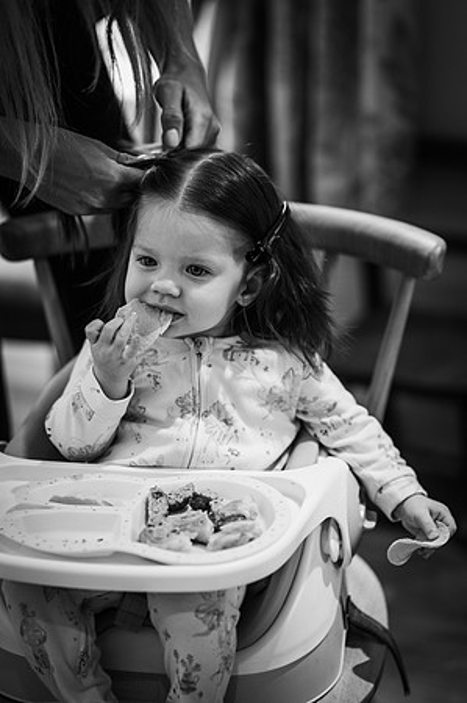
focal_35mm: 85
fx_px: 1658
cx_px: 234
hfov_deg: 16.0
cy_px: 352
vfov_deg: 23.9
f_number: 2.2
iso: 500
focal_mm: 85
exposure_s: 1/200
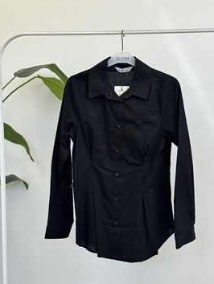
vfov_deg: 34.3
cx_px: 120
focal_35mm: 56
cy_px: 152
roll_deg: -0.4
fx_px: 461
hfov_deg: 26.1
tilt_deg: -7.4
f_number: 1.78
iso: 50
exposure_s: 1/183
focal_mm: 6.76
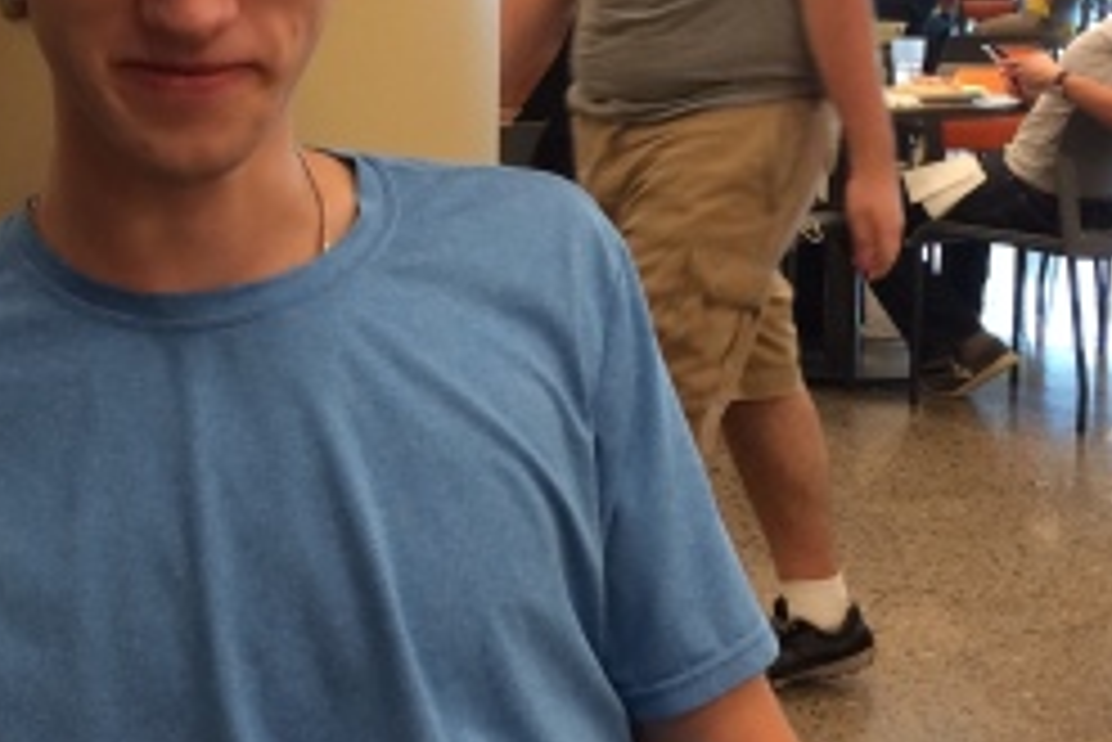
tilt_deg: -7.9
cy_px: 193
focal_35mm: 78
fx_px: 2411
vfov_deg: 17.4
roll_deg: +0.0
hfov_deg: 25.3
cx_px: 144
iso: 100
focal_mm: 4.15
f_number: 2.2
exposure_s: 1/30
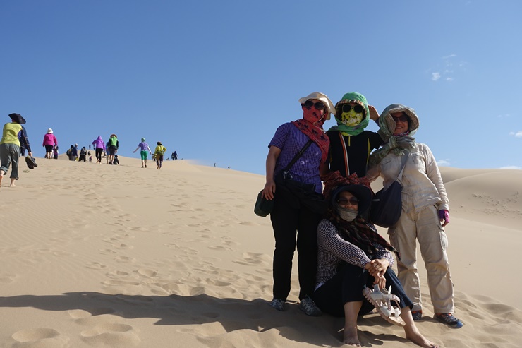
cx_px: 261
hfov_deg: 53.1
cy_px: 174
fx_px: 522
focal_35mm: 36
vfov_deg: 36.9
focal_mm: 13.34
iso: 125
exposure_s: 1/100
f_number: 5.6
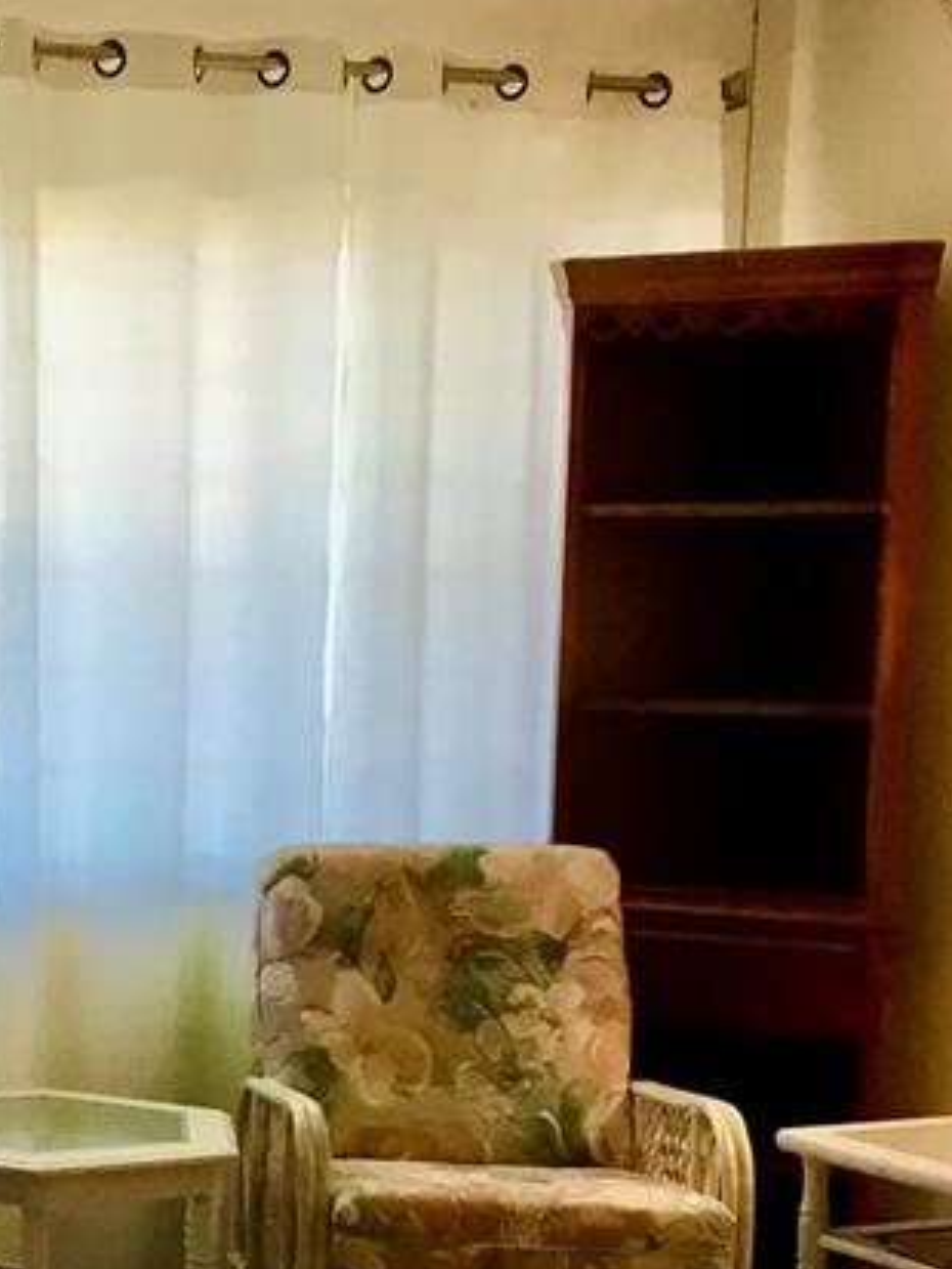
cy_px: 1029
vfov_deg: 21.5
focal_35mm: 90
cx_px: -61
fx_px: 3299
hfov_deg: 16.0
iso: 25
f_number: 2.4
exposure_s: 1/30
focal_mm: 3.3
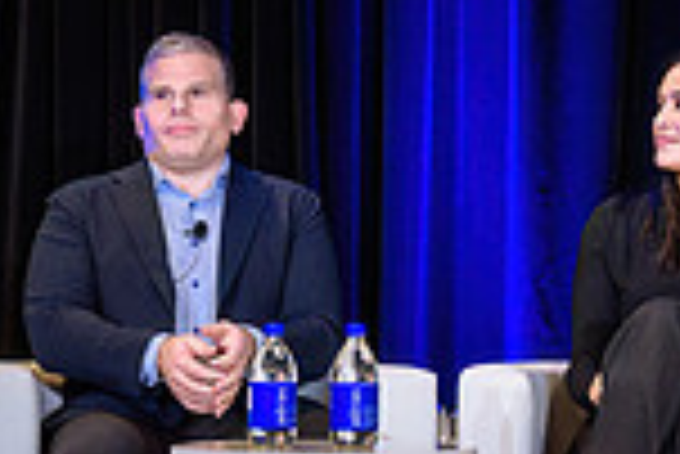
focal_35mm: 130
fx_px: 2458
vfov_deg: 10.6
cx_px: 623
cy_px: 143
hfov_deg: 15.6
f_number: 2.8
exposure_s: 1/160
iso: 1600
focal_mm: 32
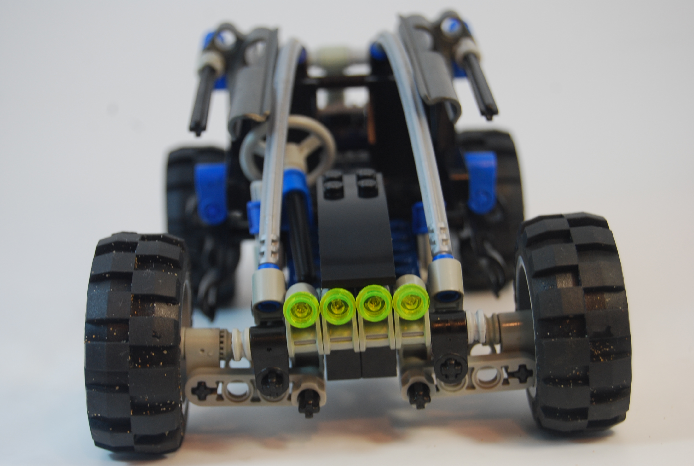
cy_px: 233
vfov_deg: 16.6
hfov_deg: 24.6
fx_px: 1594
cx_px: 347
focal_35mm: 82
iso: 200
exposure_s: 1/60
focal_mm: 55
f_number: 5.6
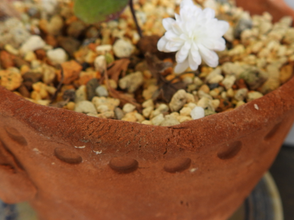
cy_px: 95
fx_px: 399
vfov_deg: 30.8
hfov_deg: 40.4
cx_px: 165
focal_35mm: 47
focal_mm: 5.4
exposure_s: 1/30
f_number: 3.2
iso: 100
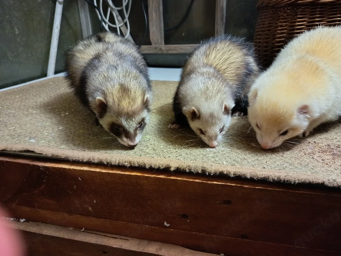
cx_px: 172
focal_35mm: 25
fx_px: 246
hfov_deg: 69.4
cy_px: 132
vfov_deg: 54.9
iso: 1825
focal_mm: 5.24
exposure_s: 1/16.7
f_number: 1.7
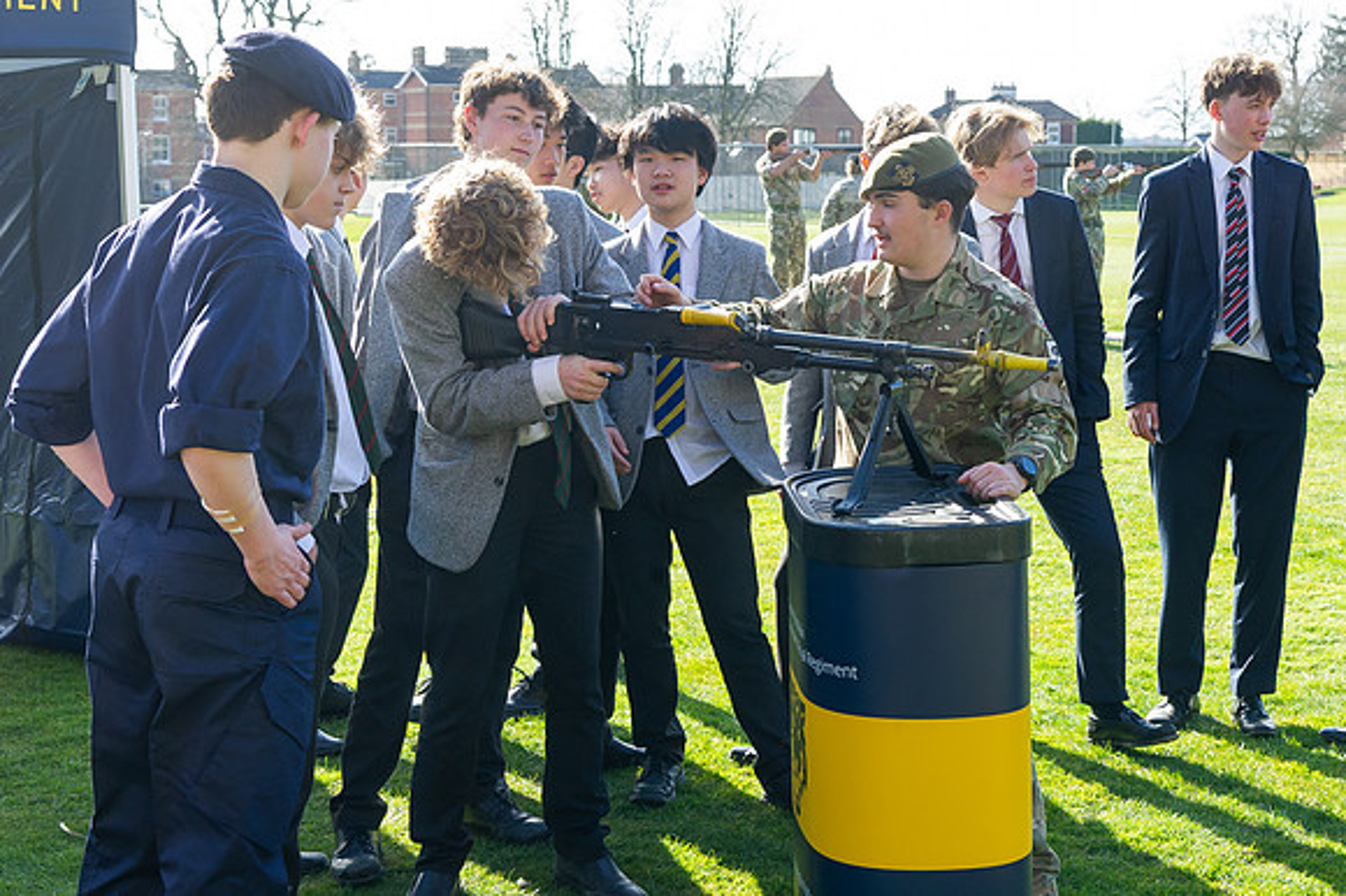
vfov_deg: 22.5
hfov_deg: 33.2
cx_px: 783
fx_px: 2250
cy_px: 354
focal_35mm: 60
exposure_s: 1/500
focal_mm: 48
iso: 900
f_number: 8
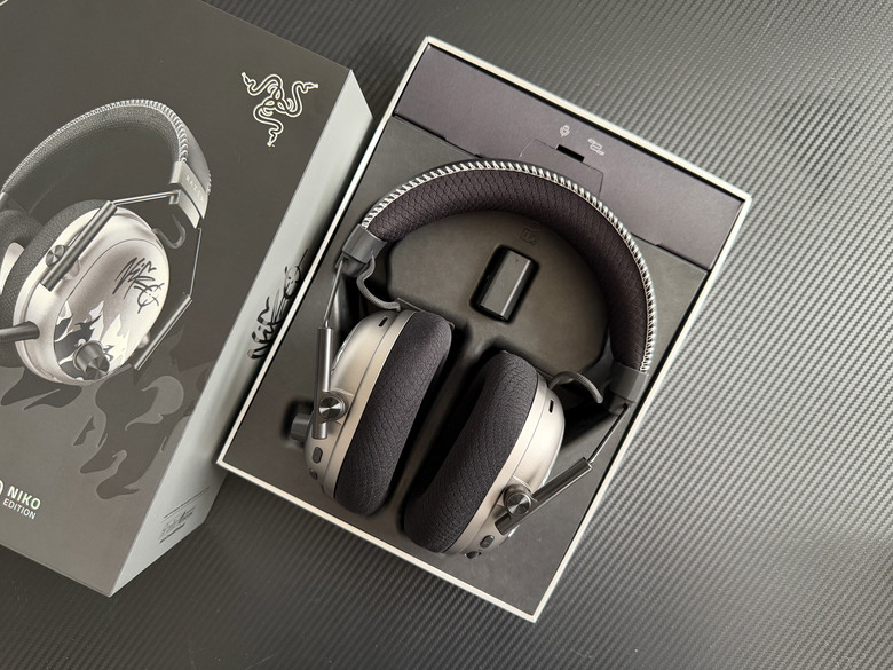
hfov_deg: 71.6
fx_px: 619
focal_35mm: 24
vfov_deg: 56.8
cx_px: 446
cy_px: 335
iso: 400
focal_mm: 6.76
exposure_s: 1/60
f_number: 1.78
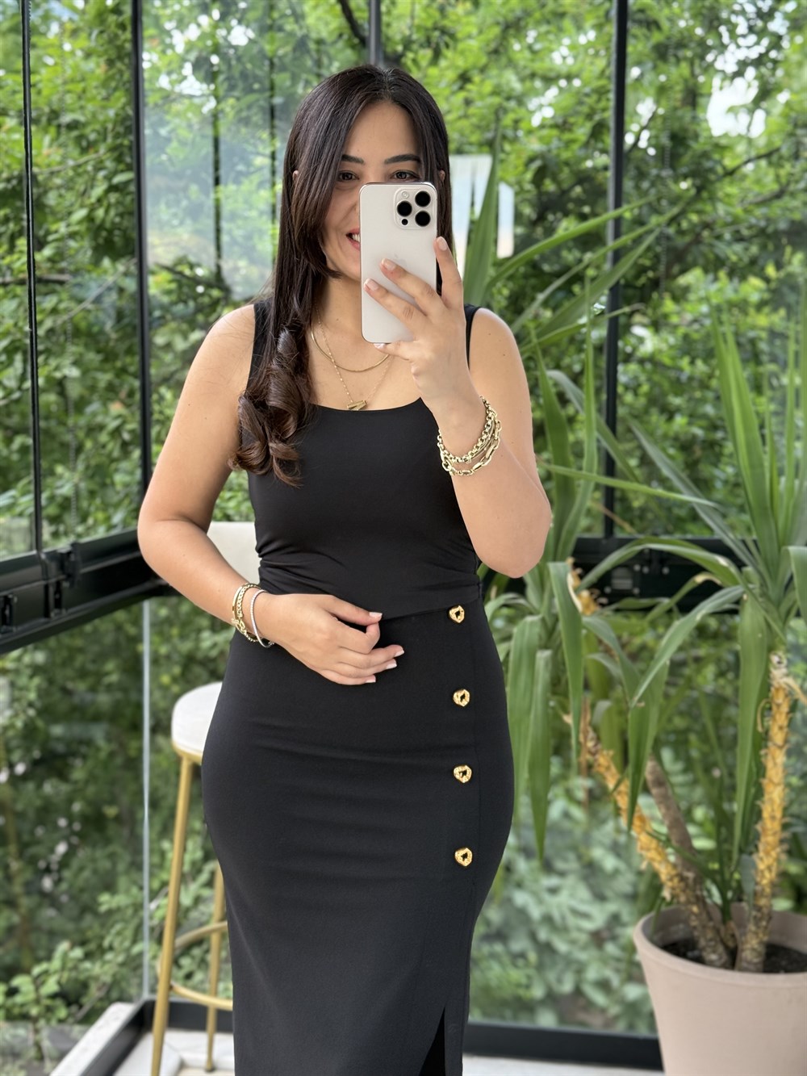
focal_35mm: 48
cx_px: 404
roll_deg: -1.1
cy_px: 538
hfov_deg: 30.3
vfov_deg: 39.7
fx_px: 1492
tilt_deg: -19.0
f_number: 1.78
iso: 100
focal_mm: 6.76
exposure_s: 1/141
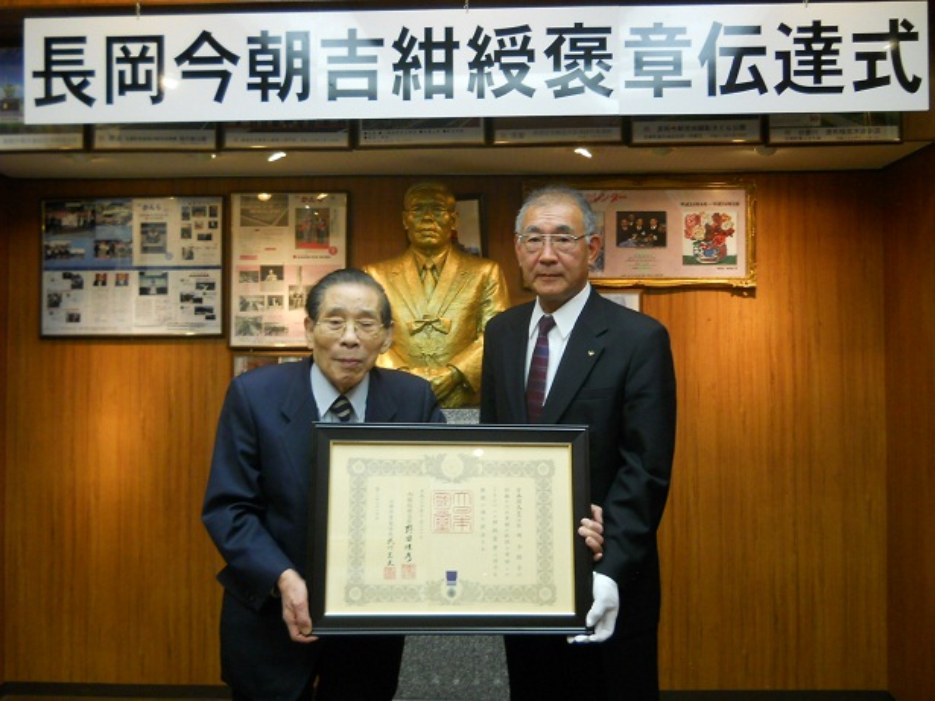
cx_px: 468
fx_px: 1107
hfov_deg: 45.8
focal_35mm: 41
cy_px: 350
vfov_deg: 35.1
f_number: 3.1
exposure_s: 1/30
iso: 250
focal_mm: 6.72
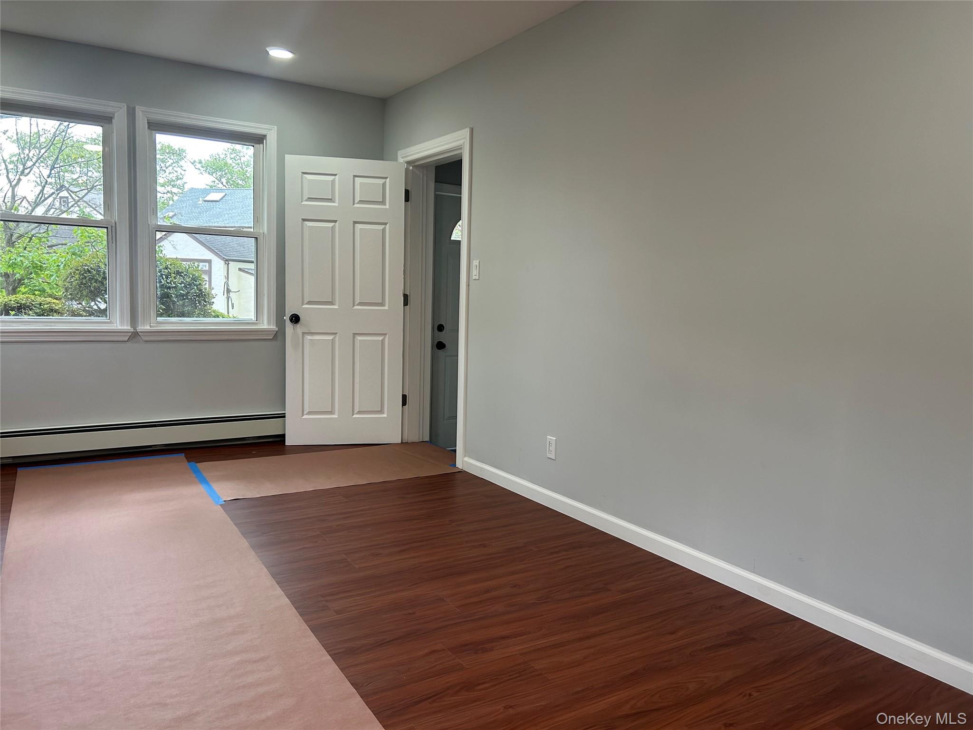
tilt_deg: -6.4
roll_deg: -2.1
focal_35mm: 26
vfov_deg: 53.1
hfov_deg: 67.3
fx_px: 731
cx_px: 486
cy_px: 365
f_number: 1.5
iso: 100
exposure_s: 1/120
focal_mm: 5.7
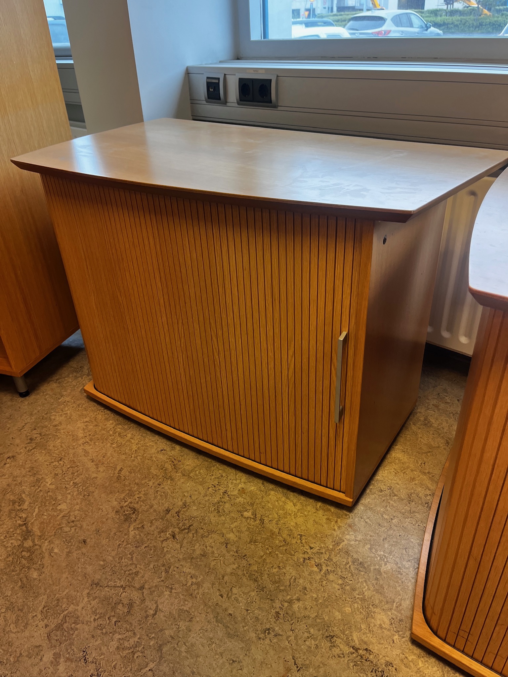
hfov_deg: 53.1
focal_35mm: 26
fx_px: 509
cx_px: 254
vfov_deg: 67.3
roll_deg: +4.4
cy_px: 338
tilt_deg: -31.3
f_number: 1.6
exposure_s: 1/100
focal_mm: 5.1
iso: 100
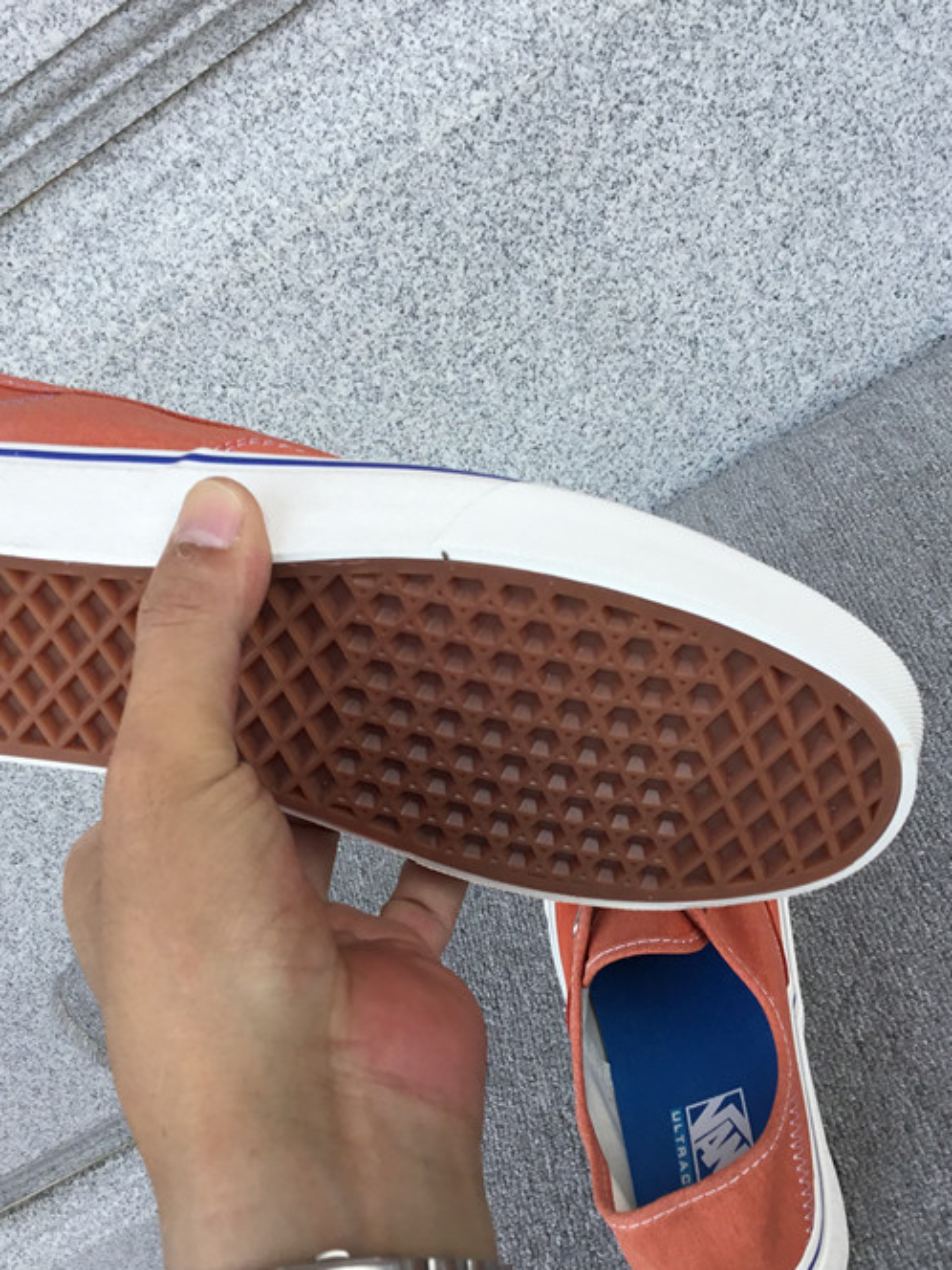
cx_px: 480
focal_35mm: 42
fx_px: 1540
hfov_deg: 34.3
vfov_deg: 44.8
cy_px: 634
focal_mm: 3.3
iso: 25
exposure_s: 1/293
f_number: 2.4
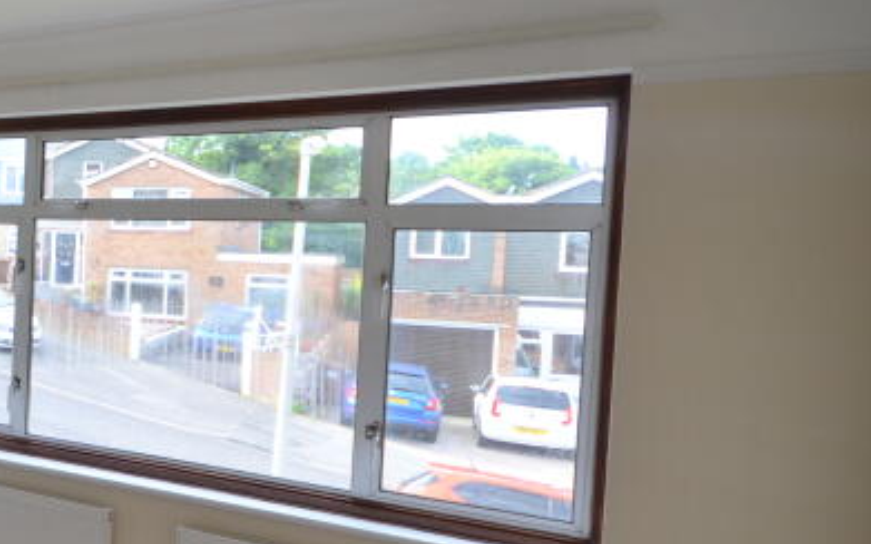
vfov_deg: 32.0
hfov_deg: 34.7
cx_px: -261
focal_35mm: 40
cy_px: 270
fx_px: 949
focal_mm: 10
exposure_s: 1/125
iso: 320
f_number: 5.6
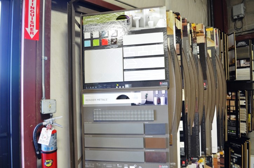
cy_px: 84
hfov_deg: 67.5
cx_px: 127
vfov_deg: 47.7
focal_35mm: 27
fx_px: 190
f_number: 3.5
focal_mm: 18
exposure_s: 1/40
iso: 800
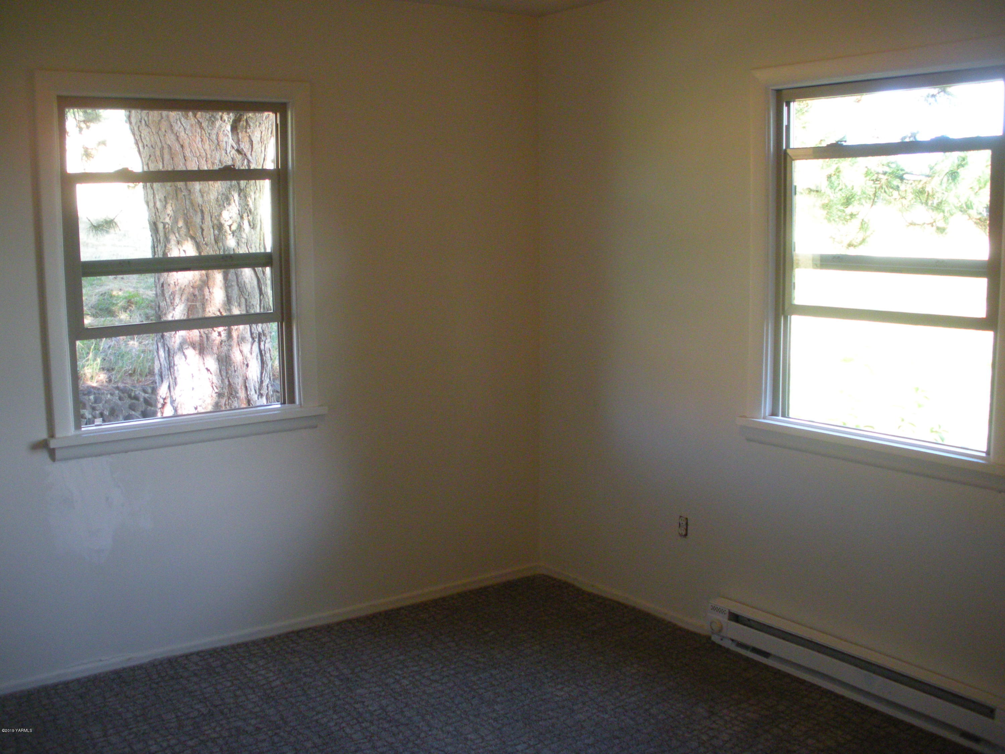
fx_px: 1045
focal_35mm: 36
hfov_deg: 51.4
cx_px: 502
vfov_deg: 39.7
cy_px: 377
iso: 318
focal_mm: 6.3
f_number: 3.5
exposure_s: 1/63.1
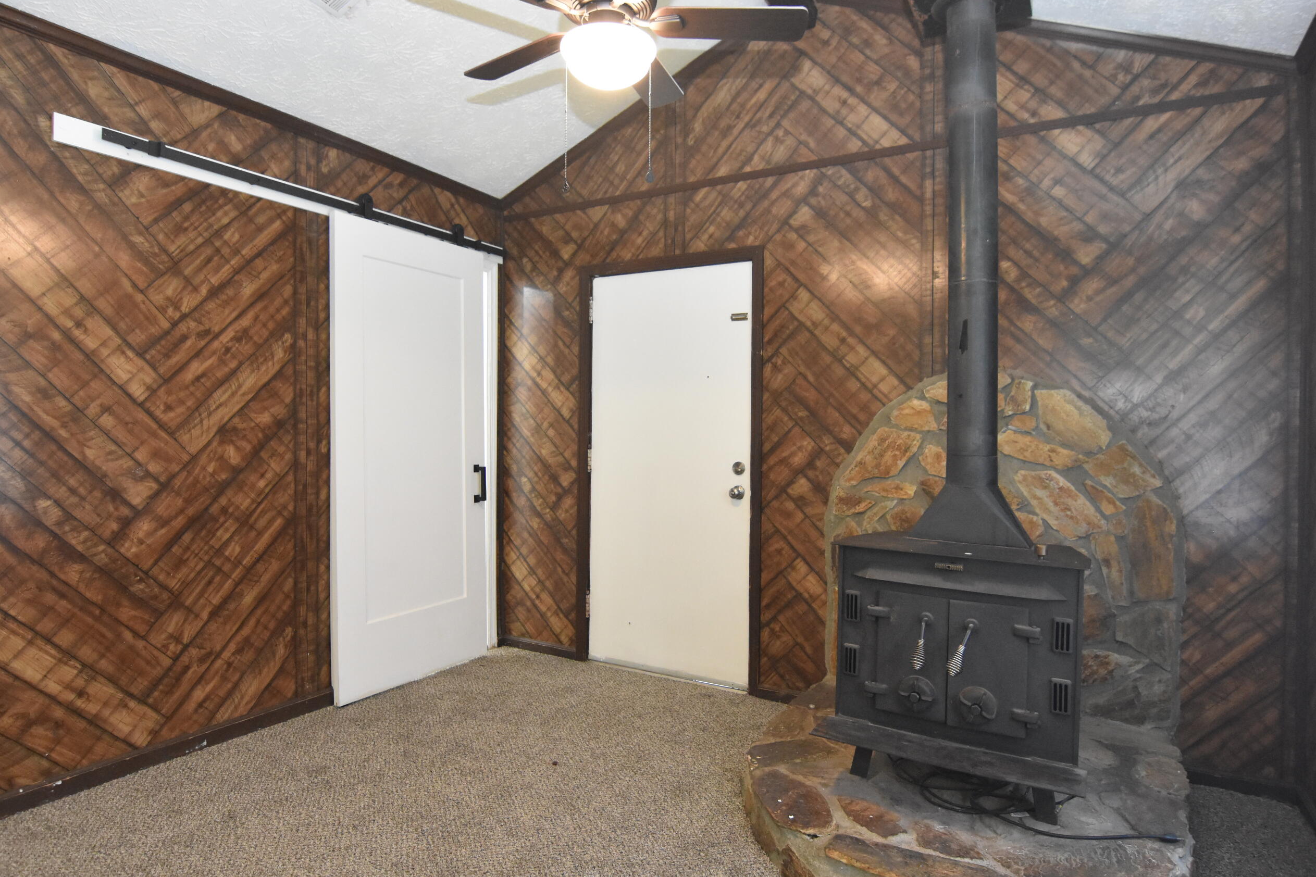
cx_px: 656
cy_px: 425
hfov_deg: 85.1
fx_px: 716
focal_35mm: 20
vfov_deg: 63.0
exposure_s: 1/60
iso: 3200
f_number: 3.2
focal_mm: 11
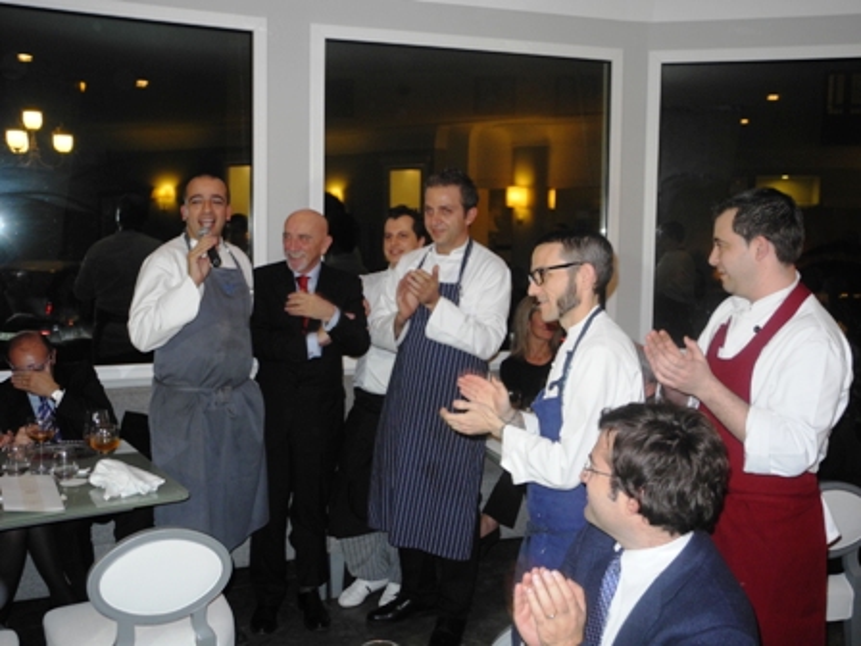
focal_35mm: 38
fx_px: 945
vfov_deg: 37.7
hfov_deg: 49.0
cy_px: 323
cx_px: 430
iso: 200
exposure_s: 1/30
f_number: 3.2
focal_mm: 8.1
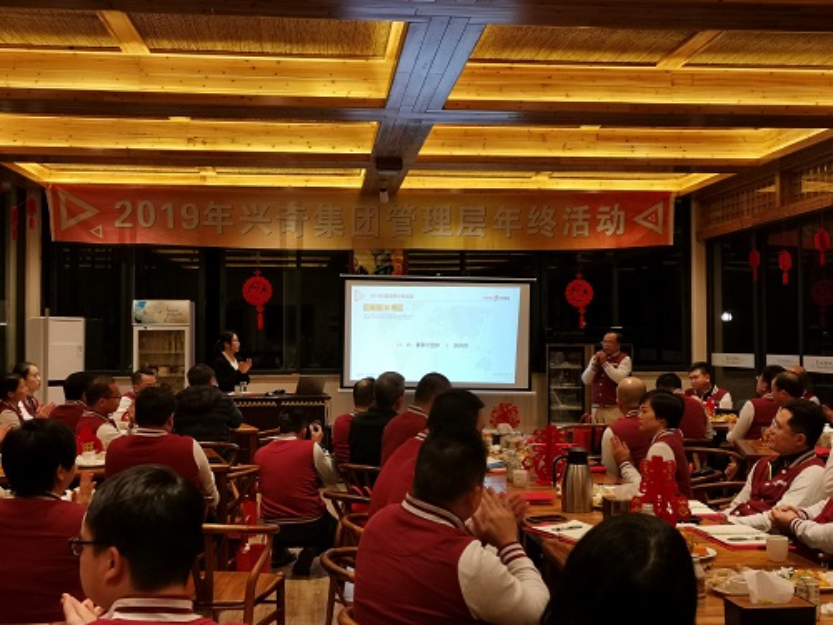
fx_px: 938
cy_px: 312
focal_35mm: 39
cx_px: 416
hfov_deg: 47.9
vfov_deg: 36.8
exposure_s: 1/100
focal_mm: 5.58
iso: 160
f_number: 1.8
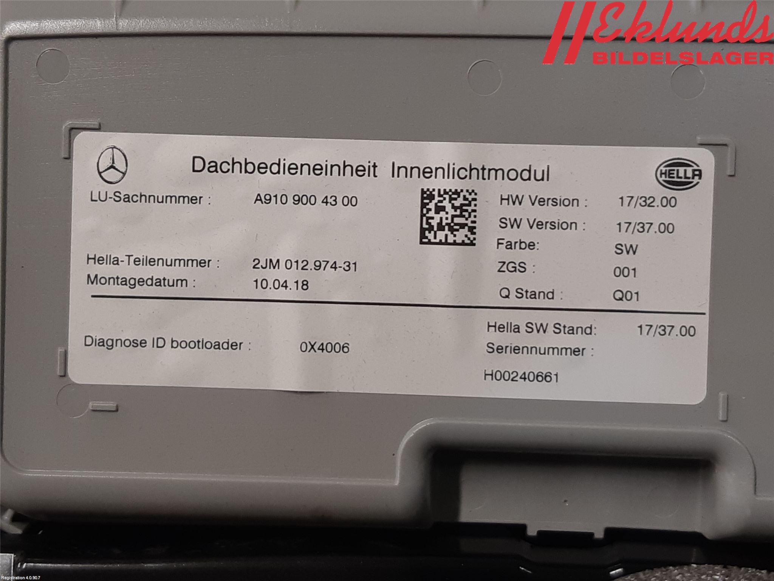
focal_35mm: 26
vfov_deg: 53.1
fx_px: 581
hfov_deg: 67.3
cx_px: 387
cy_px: 290
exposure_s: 1/50
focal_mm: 3.93
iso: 64
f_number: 1.7
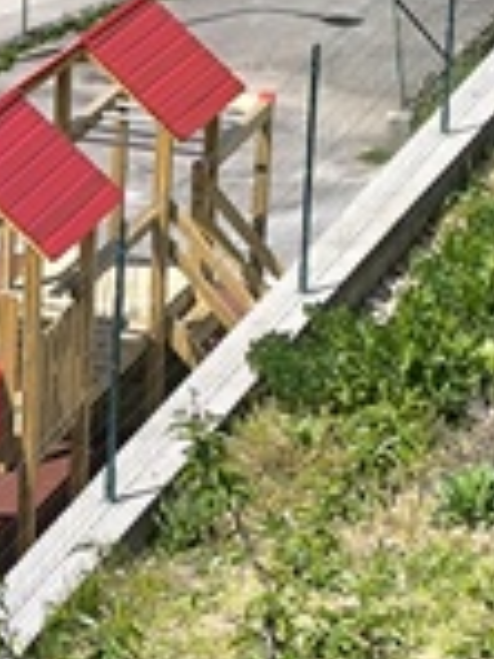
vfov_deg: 10.0
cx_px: -387
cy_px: 258
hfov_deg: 7.3
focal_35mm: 198
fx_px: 3768
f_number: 1.65
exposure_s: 1/805
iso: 50
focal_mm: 6.14
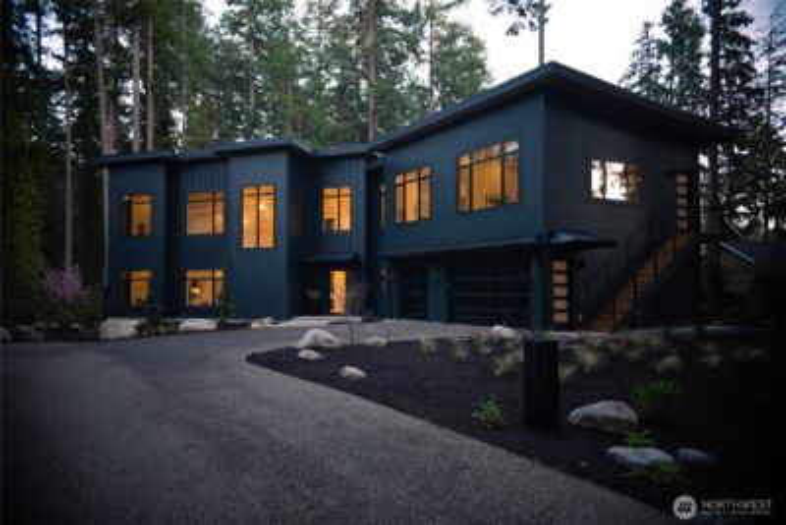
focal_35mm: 29
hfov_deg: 63.6
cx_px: 393
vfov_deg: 45.0
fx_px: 633
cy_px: 262
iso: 200
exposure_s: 1/50
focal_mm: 29
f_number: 1.8
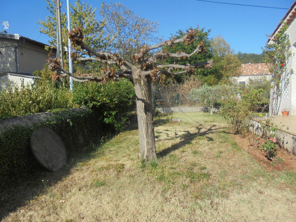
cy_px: 111
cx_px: 148
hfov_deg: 67.3
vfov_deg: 53.1
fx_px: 222
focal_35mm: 26
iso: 100
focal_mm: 4.6
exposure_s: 1/640
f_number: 3.5
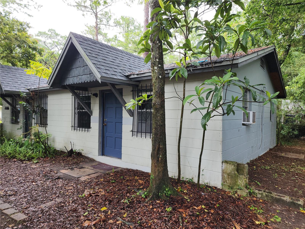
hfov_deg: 73.9
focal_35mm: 23
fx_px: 203
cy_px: 114
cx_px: 152
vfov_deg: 58.9
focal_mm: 6.4
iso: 25
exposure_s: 1/60
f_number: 1.8
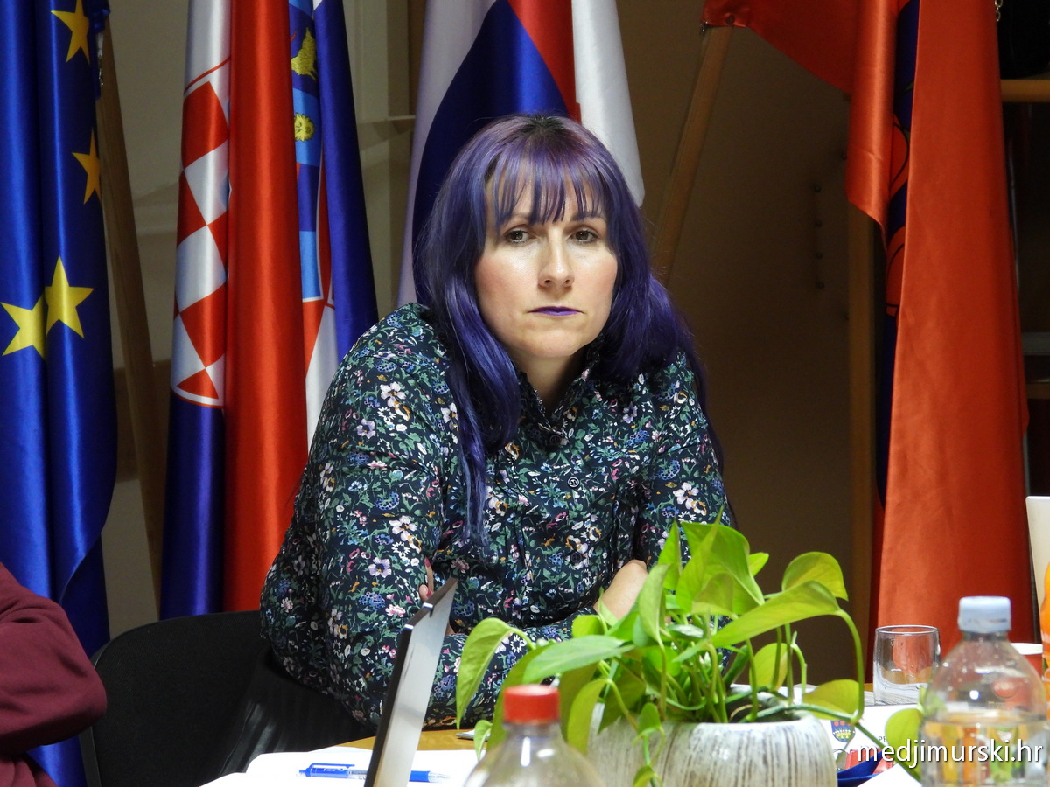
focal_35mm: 215
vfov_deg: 6.9
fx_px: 6522
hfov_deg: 9.2
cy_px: 394
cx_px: 525
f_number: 4.5
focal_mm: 38.6
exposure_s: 1/15
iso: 560
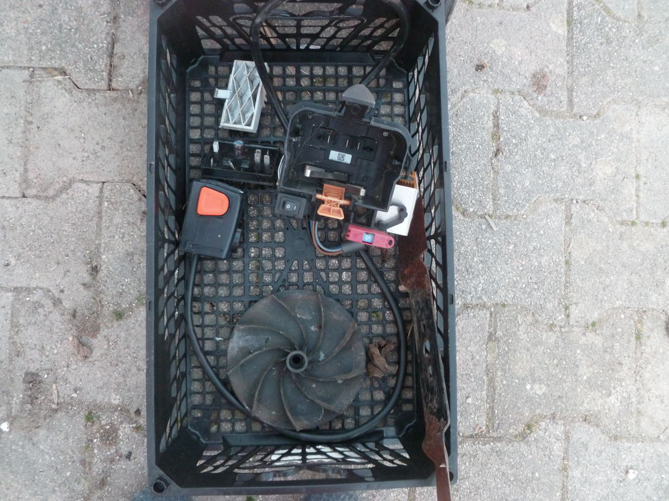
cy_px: 250
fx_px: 541
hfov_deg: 63.4
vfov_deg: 49.7
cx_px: 334
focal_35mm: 28
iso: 400
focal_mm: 5
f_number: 3.3
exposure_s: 1/100
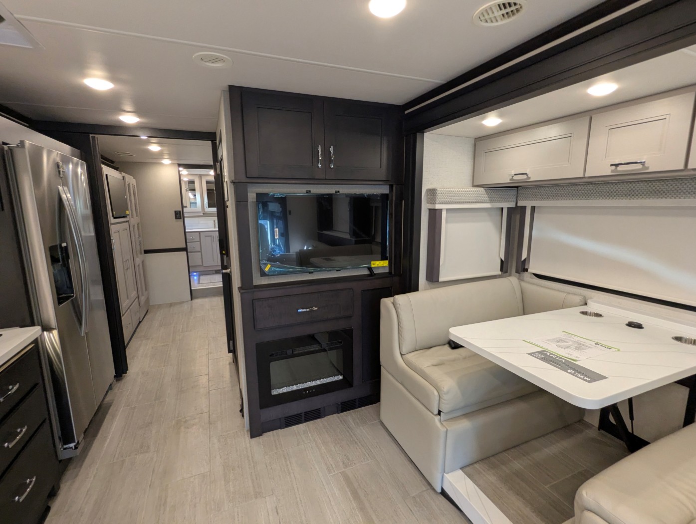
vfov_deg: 78.2
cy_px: 262
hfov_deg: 94.4
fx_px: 322
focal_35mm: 16
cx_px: 348
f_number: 2.2
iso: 167
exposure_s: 1/84.2
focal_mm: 2.35
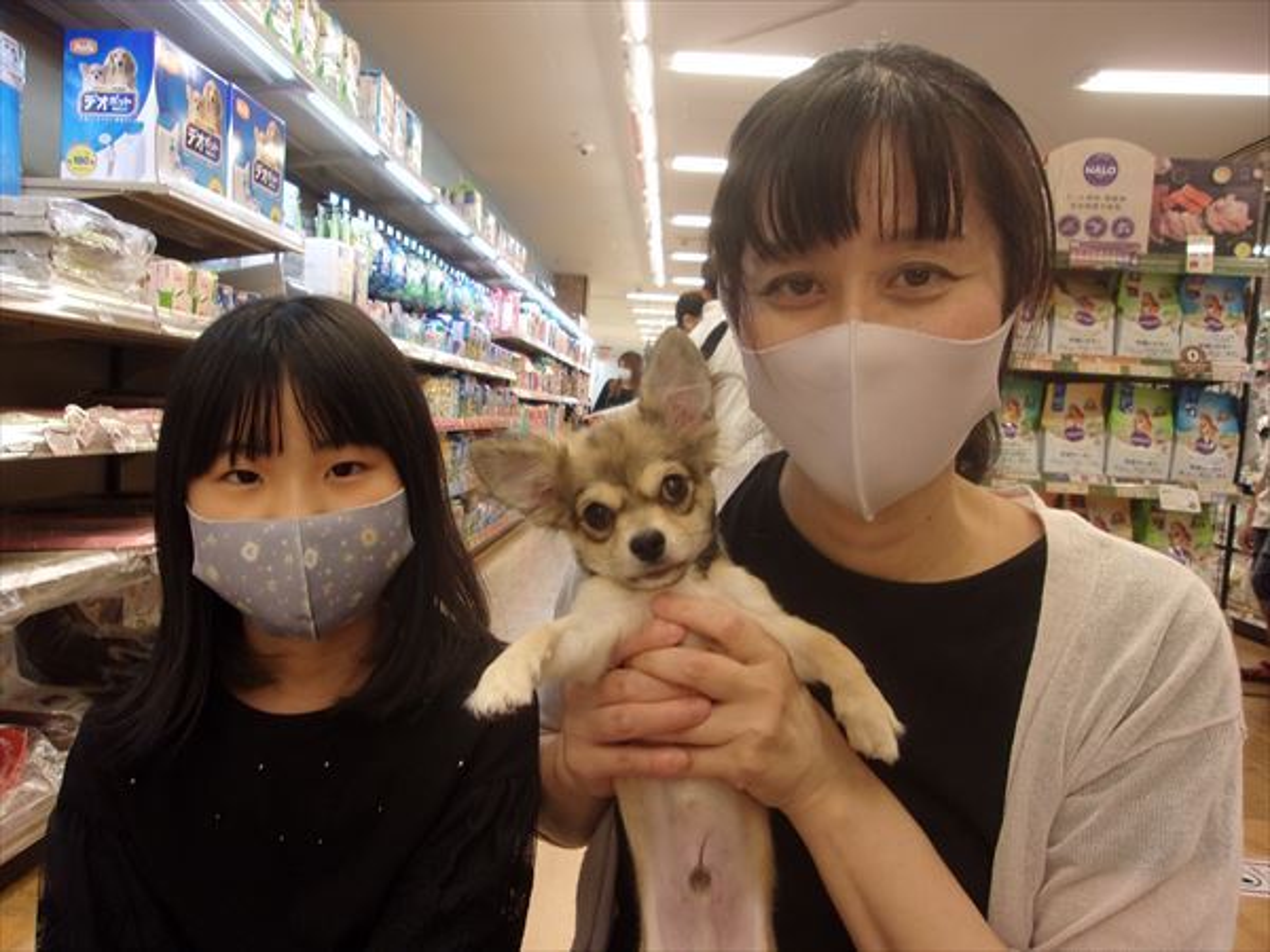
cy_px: 476
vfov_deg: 51.4
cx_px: 635
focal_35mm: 27
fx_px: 991
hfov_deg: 65.3
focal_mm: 4.9
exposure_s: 1/34
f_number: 3
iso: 151
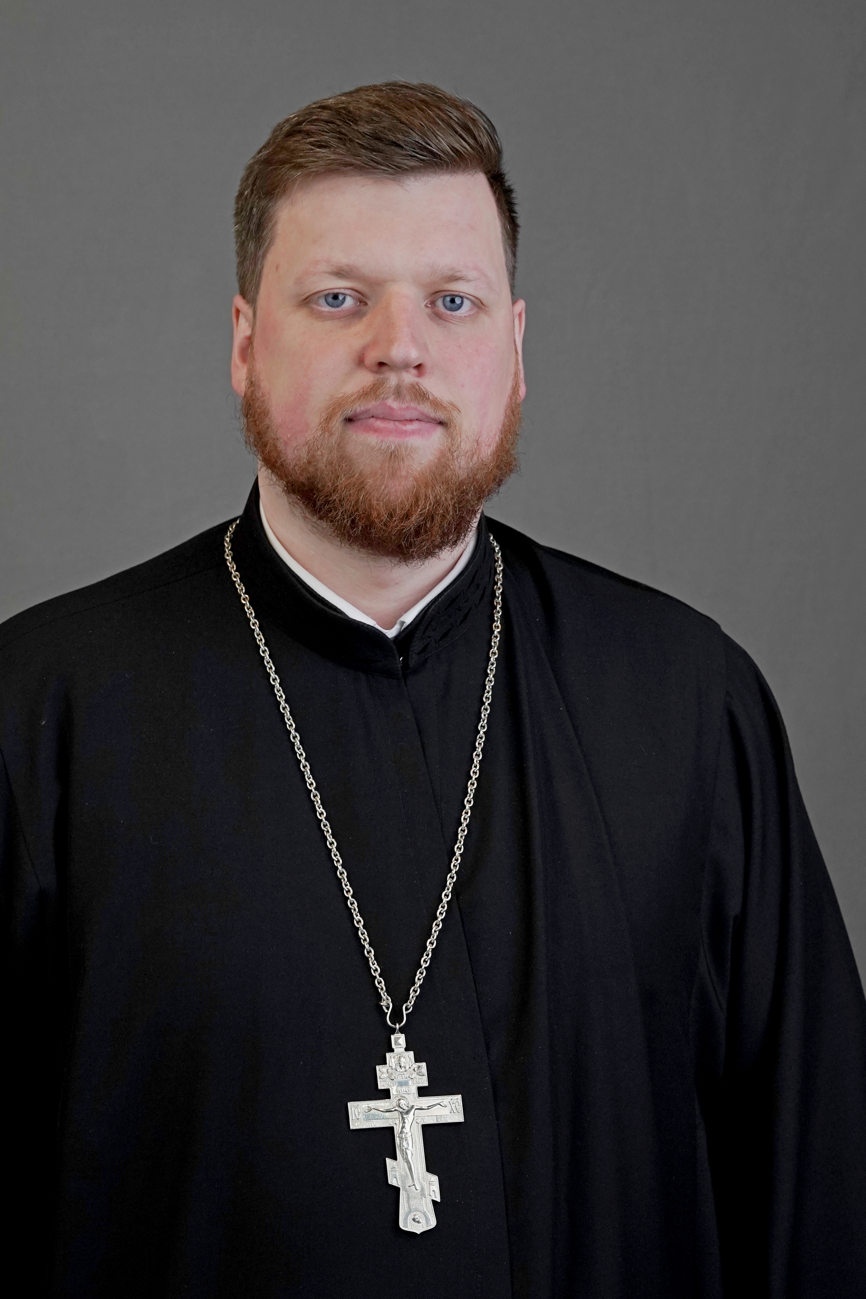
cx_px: 367
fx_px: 4149
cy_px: 750
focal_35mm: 115
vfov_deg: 17.8
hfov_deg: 11.9
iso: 1250
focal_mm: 85
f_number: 5.6
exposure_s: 1/100
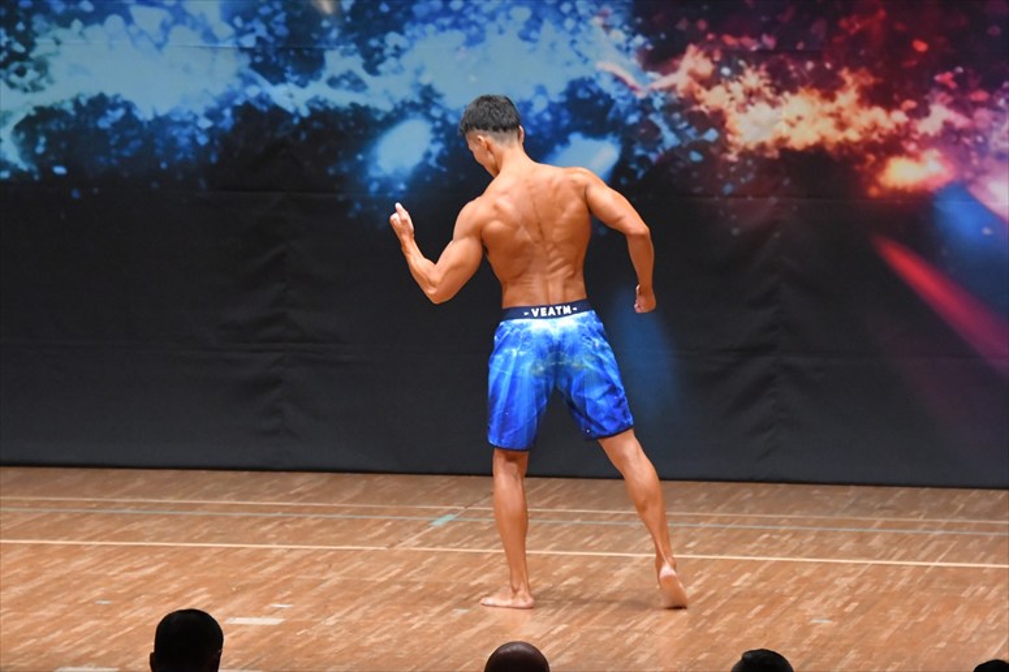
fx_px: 7144
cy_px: 336
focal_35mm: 255
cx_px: 504
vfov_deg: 5.4
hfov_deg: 8.1
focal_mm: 170
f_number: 5.6
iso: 8000
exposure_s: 1/400
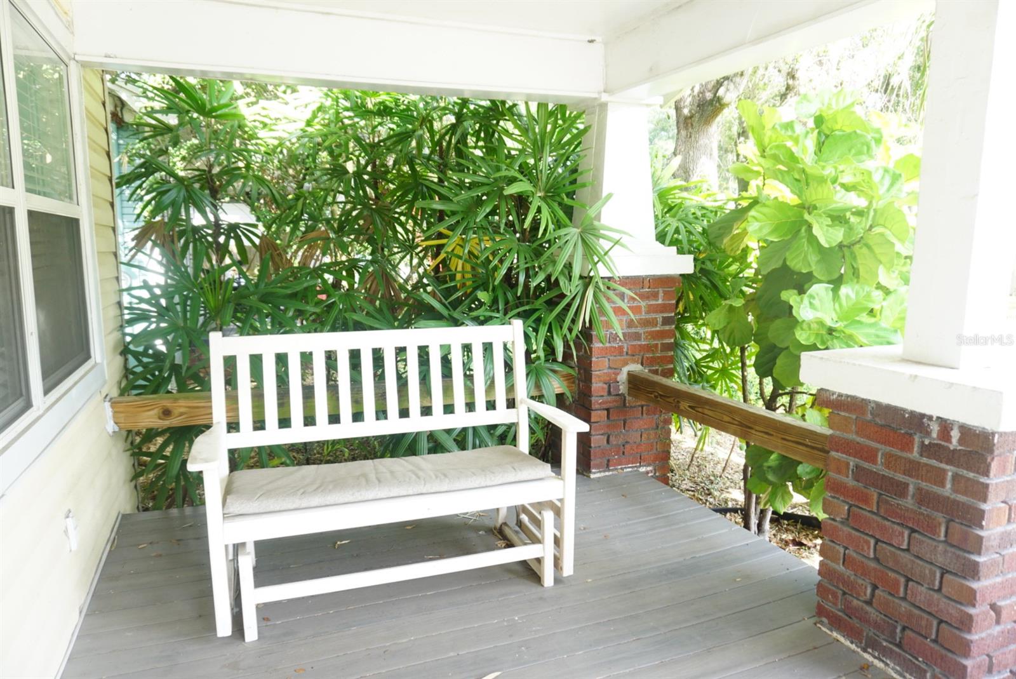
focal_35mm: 24
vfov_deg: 53.2
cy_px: 340
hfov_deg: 73.7
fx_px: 678
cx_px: 508
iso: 250
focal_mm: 16
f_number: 4
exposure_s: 1/60
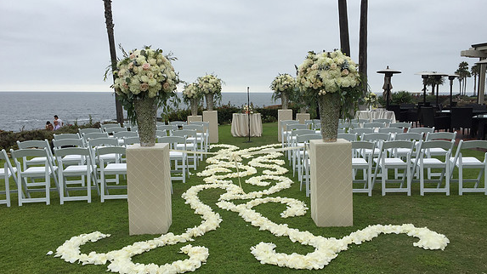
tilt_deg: -6.7
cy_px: 138
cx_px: 246
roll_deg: -0.7
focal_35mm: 32
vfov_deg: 36.7
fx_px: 413
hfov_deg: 61.0
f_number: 2.2
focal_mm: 4.15
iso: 32
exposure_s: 1/1412
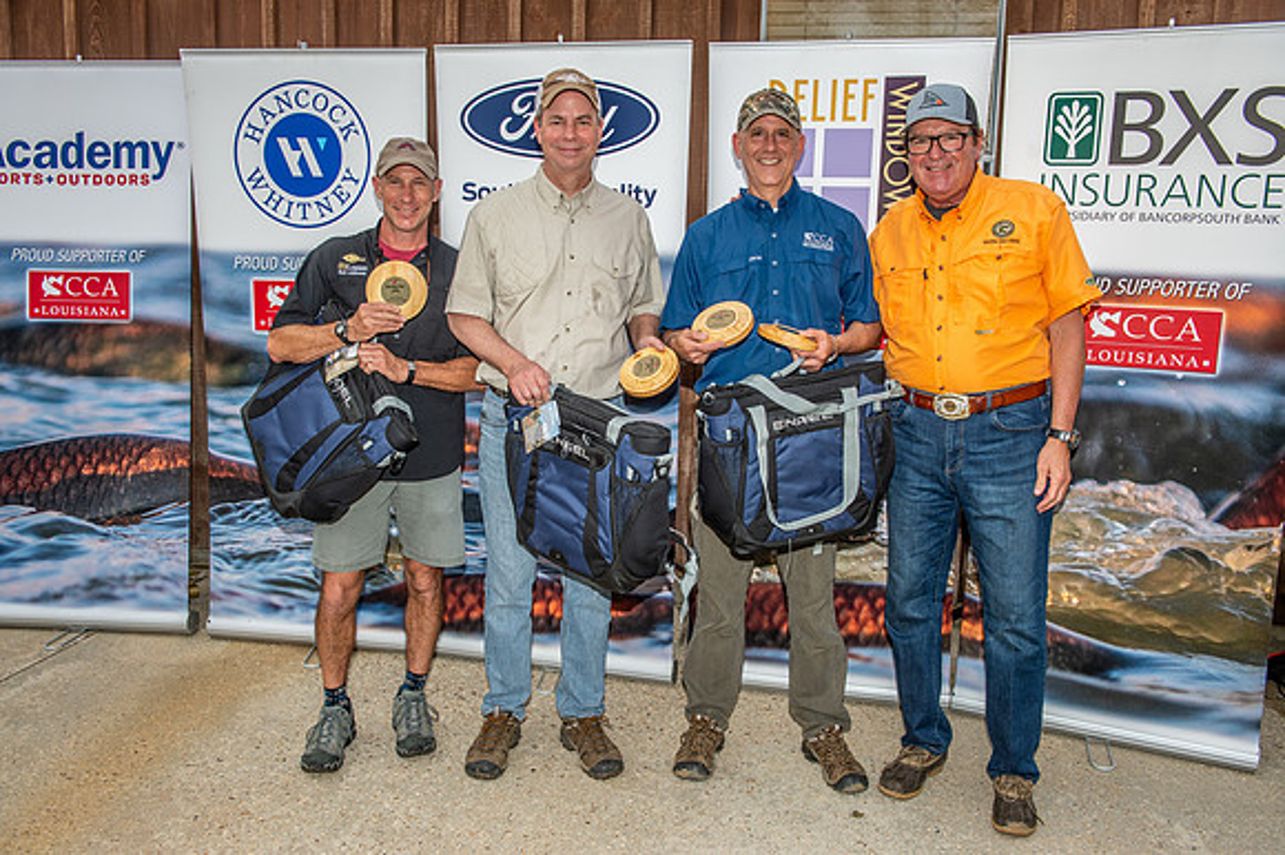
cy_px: 428
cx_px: 642
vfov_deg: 41.1
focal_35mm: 32
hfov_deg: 58.7
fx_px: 1142
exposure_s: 1/200
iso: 160
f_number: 6.3
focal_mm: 32
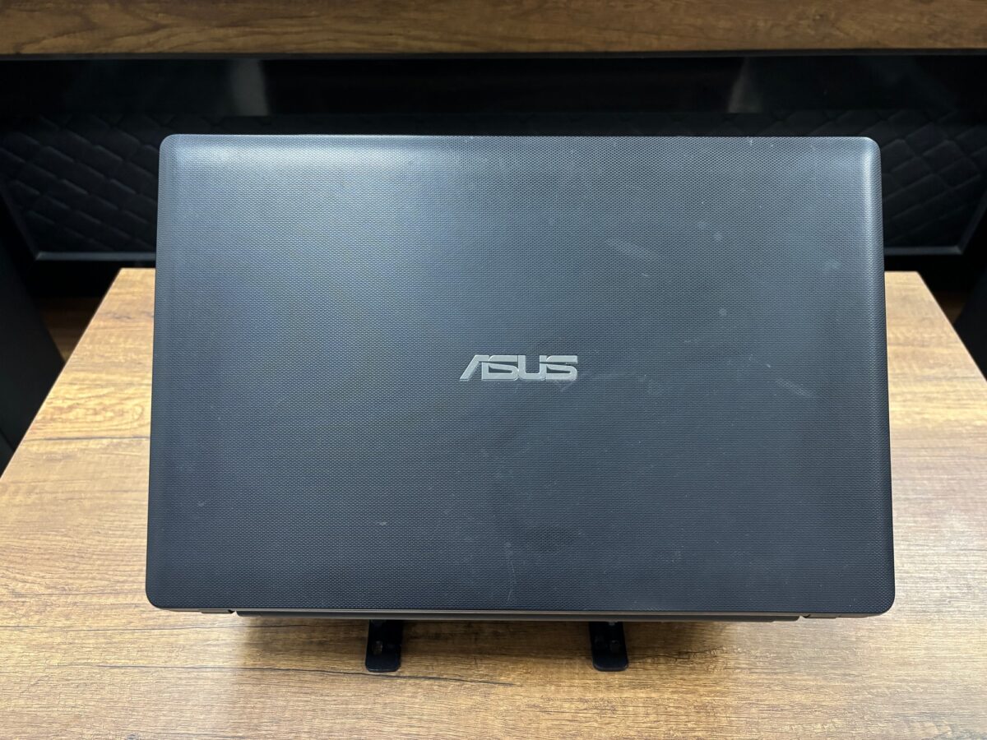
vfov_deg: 53.1
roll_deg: -0.3
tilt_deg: -44.6
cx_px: 494
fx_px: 741
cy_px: 370
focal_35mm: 26
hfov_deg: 67.3
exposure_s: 1/50
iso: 400
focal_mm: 5.96
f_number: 1.6
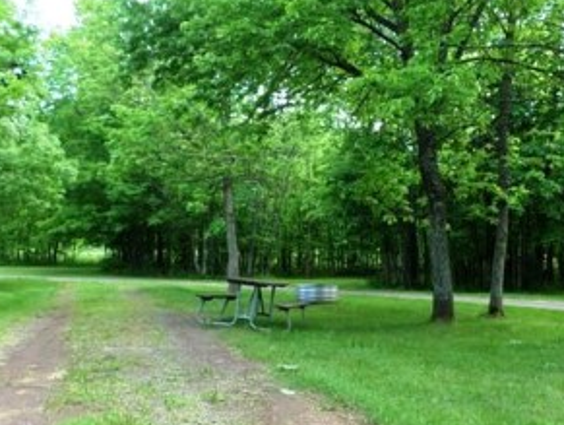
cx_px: 367
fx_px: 718
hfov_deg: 42.4
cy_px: 240
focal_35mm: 44
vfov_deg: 32.9
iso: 100
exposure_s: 1/125
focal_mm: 4.5
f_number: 2.5
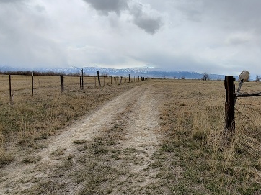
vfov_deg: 58.8
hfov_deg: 71.7
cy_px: 91
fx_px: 173
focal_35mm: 23
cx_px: 175
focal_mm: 1.8
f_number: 2.2
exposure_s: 1/1372
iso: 50
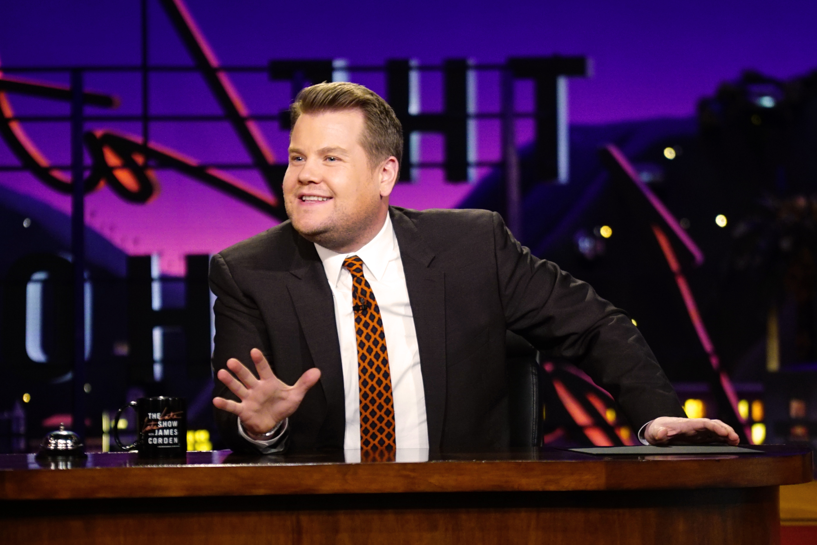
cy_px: 272
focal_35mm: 300
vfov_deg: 4.6
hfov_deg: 6.9
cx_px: 408
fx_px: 6810
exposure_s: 1/125
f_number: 4
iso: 3200
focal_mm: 200
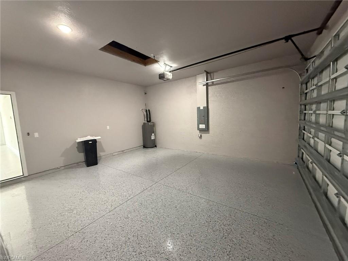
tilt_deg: -6.4
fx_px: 141
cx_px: 174
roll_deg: +2.9
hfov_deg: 102.1
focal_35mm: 14
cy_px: 130
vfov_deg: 85.7
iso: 640
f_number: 2.2
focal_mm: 2.22
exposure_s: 1/60
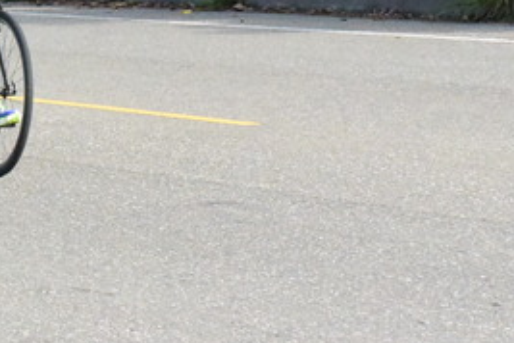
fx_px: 5097
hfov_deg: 5.8
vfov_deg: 3.8
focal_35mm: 357
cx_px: -27
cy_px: -132
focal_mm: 122
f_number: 18
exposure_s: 1/4000
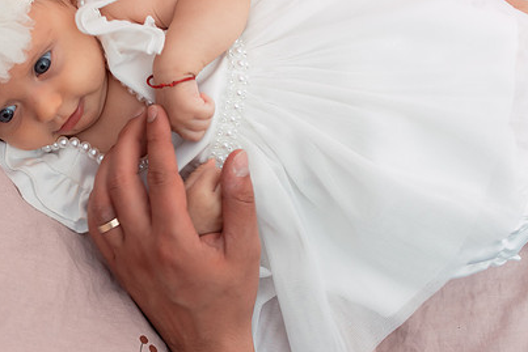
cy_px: 157
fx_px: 895
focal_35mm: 61
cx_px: 106
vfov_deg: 22.3
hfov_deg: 32.0
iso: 640
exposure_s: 1/200
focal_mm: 35
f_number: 3.2
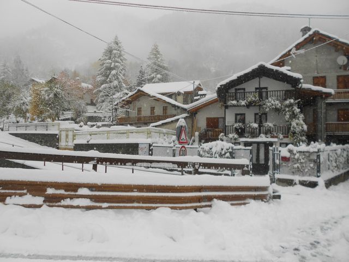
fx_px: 262
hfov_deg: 67.3
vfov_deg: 53.1
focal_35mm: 26
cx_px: 174
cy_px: 131
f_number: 3.2
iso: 80
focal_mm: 4.6
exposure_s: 1/200
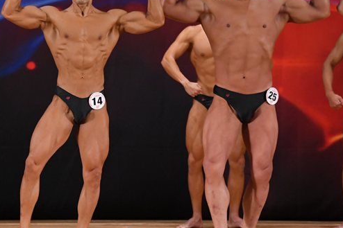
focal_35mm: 353
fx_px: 3362
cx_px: 93
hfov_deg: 5.8
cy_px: 91
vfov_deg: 3.9
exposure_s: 1/400
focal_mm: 150
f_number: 5.6
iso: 3200
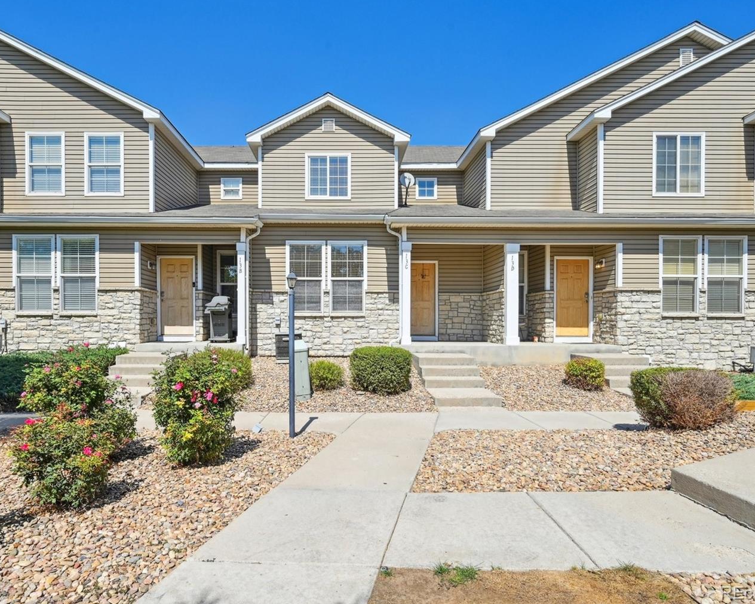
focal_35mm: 19
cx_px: 339
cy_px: 287
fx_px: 425
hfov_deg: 83.0
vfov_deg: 70.8
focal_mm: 16
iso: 400
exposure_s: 1/1000
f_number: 10
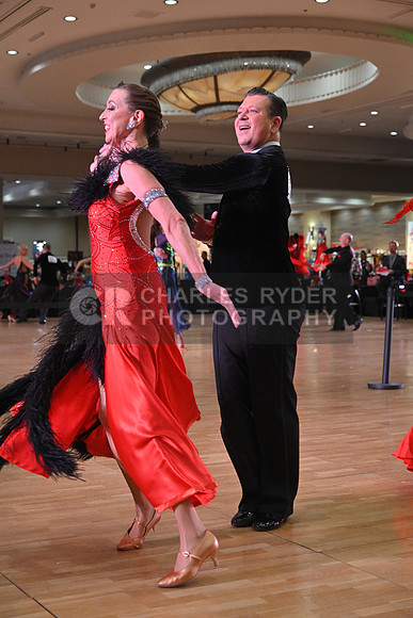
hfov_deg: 23.4
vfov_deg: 34.5
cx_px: 206
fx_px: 997
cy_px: 309
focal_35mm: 58
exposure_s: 1/400
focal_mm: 58
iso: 2500
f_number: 5
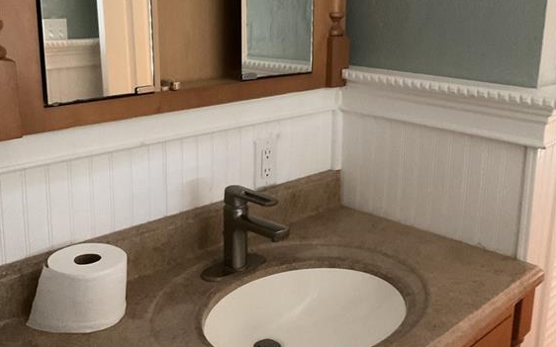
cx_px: 273
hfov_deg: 47.2
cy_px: 137
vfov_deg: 30.4
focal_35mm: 42
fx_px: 636
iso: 500
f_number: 1.8
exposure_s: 1/24
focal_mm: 3
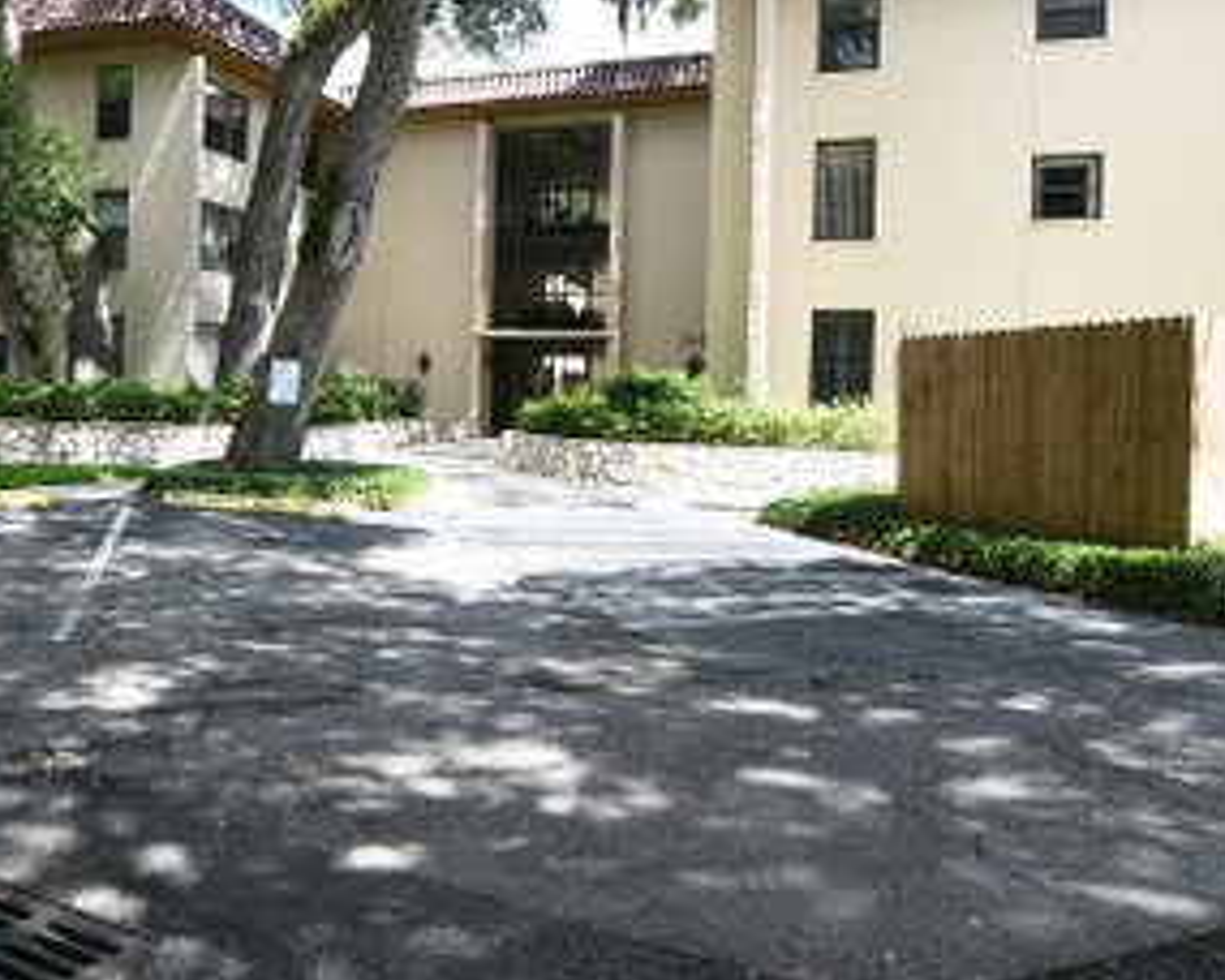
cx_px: 563
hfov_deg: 64.0
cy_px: 385
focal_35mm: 27
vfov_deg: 52.8
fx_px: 979
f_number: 8
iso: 160
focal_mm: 11
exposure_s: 1/80
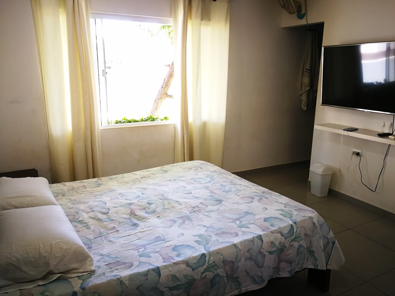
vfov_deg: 51.4
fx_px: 308
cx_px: 198
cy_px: 148
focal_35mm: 27
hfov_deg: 65.3
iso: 125
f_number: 2.2
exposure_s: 1/33.3
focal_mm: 3.95
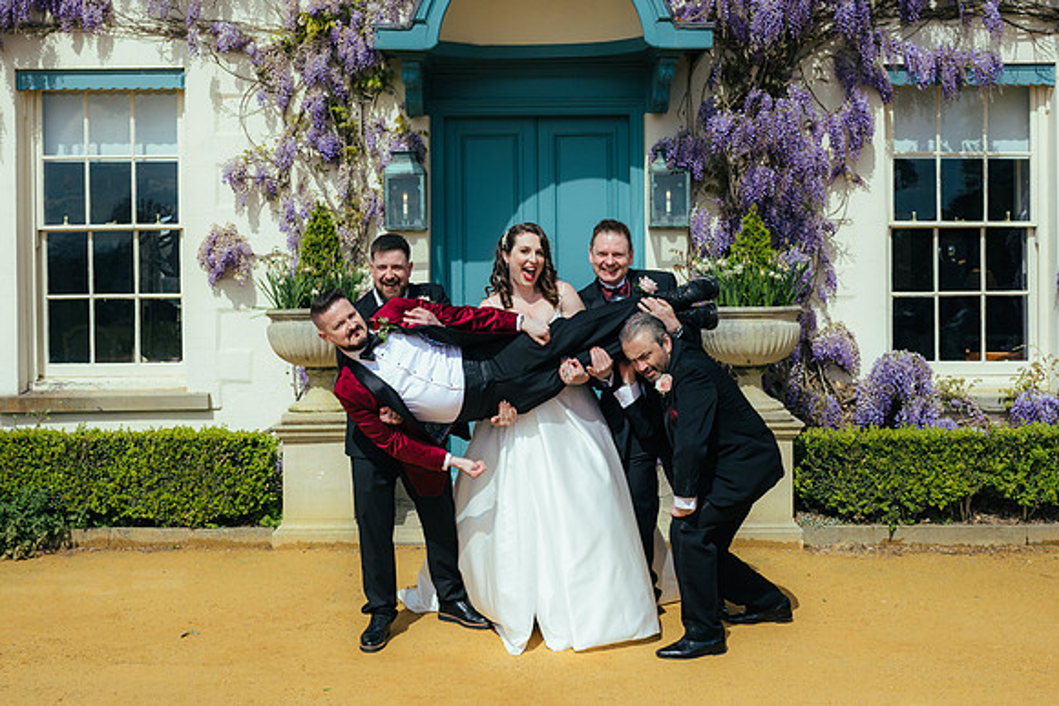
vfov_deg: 30.2
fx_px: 1307
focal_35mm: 44
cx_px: 545
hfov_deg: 44.1
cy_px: 285
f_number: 4.5
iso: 160
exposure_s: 1/2500
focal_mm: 35
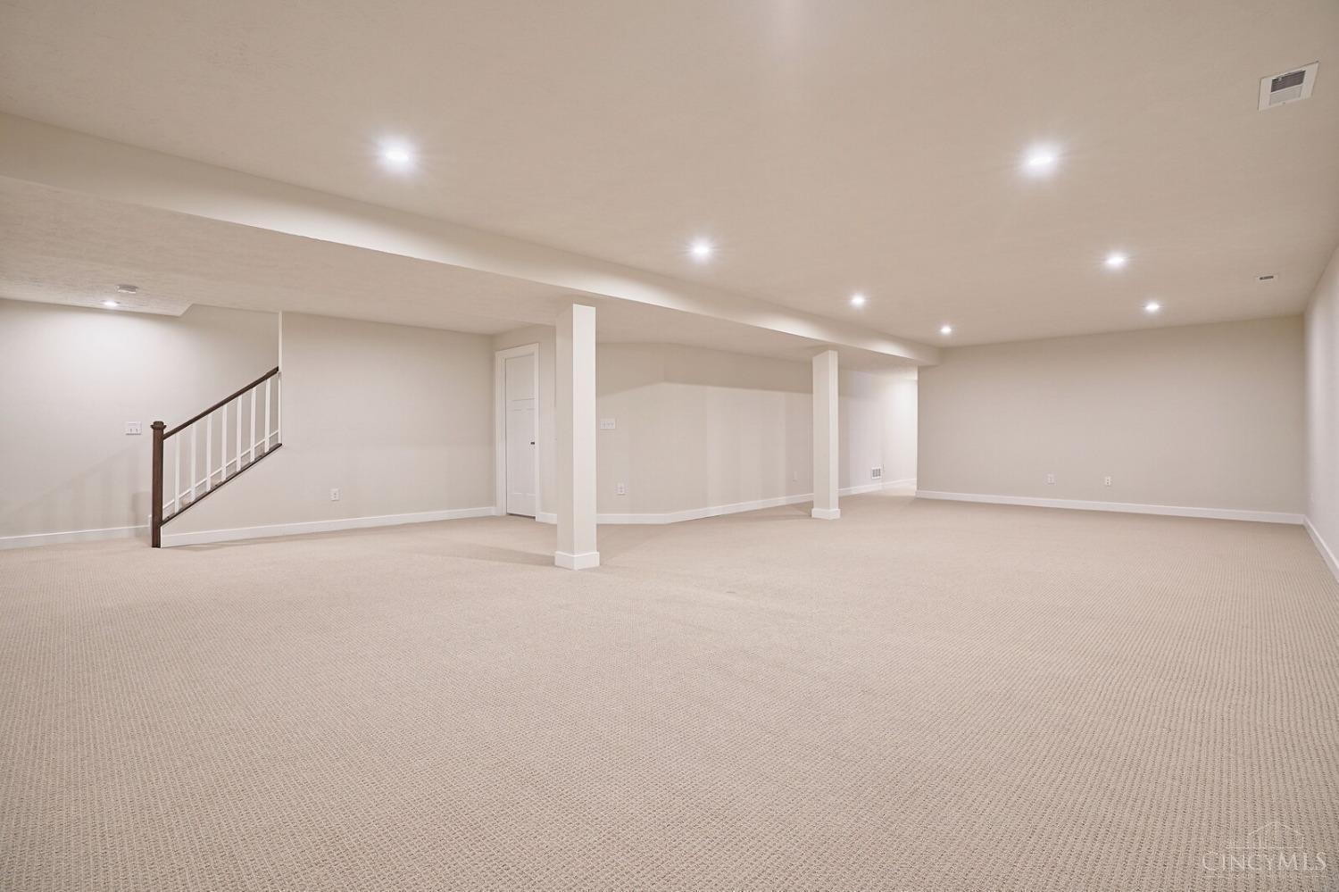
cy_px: 446
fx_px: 595
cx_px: 670
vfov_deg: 73.7
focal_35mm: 16
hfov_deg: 96.8
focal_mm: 16
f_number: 7.1
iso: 400
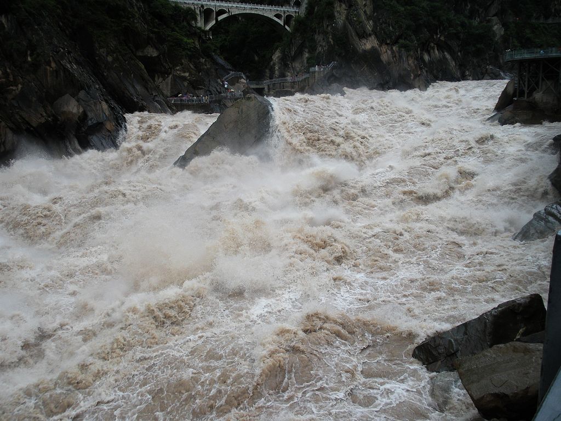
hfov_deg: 51.4
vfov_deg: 39.7
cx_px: 280
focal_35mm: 36
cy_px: 210
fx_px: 583
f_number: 3.5
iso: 64
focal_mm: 6.3
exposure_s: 1/210
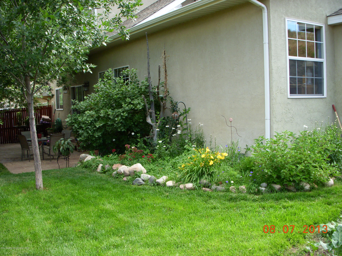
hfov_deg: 49.0
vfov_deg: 37.7
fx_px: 375
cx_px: 171
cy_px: 128
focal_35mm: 38
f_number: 3.3
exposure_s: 1/125
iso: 100
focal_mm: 6.3
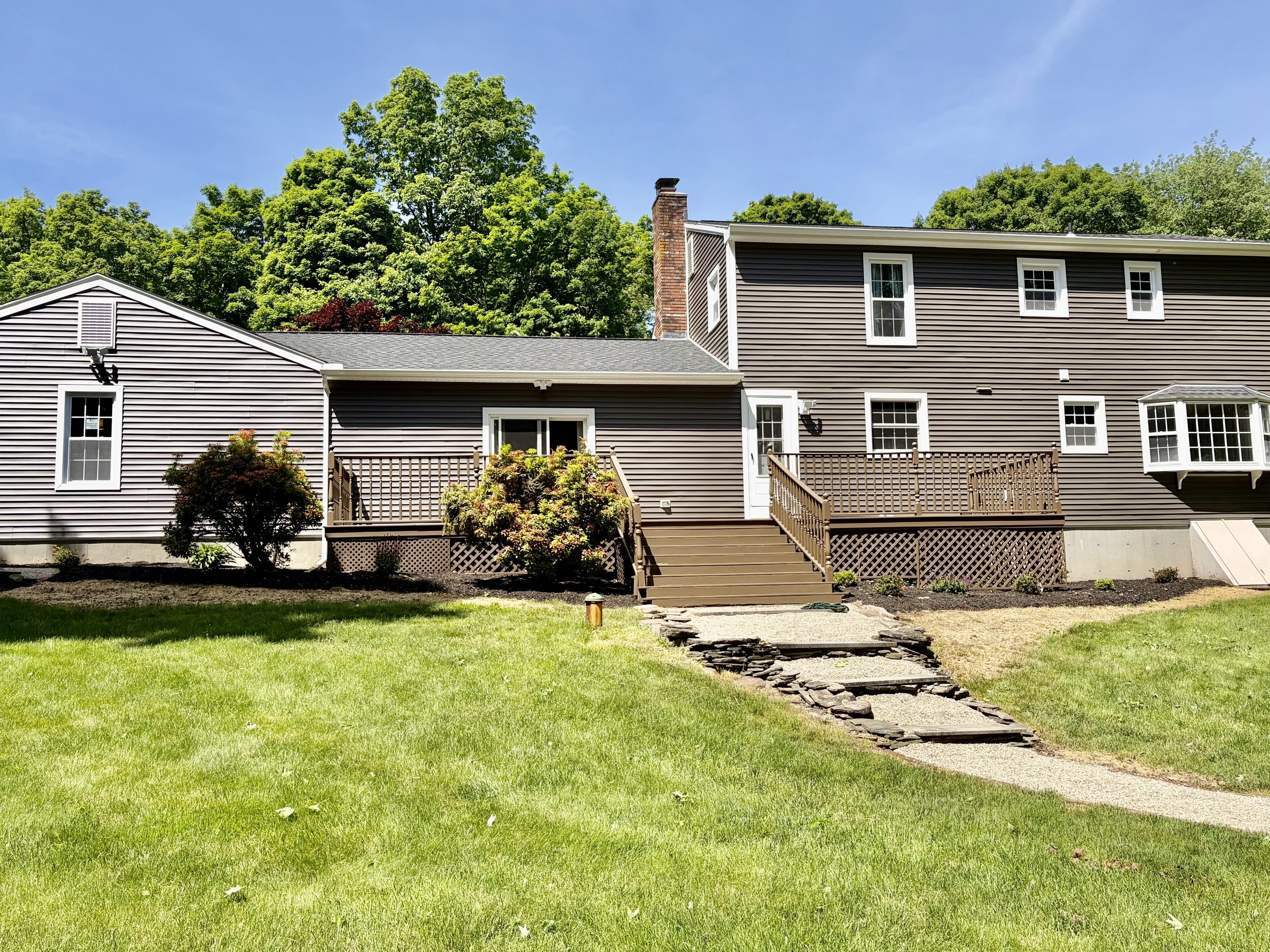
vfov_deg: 48.2
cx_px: 635
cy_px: 474
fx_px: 1064
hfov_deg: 61.7
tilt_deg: +6.7
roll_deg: +1.5
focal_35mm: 29
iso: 50
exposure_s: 1/2283
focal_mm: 5.96
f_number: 1.6
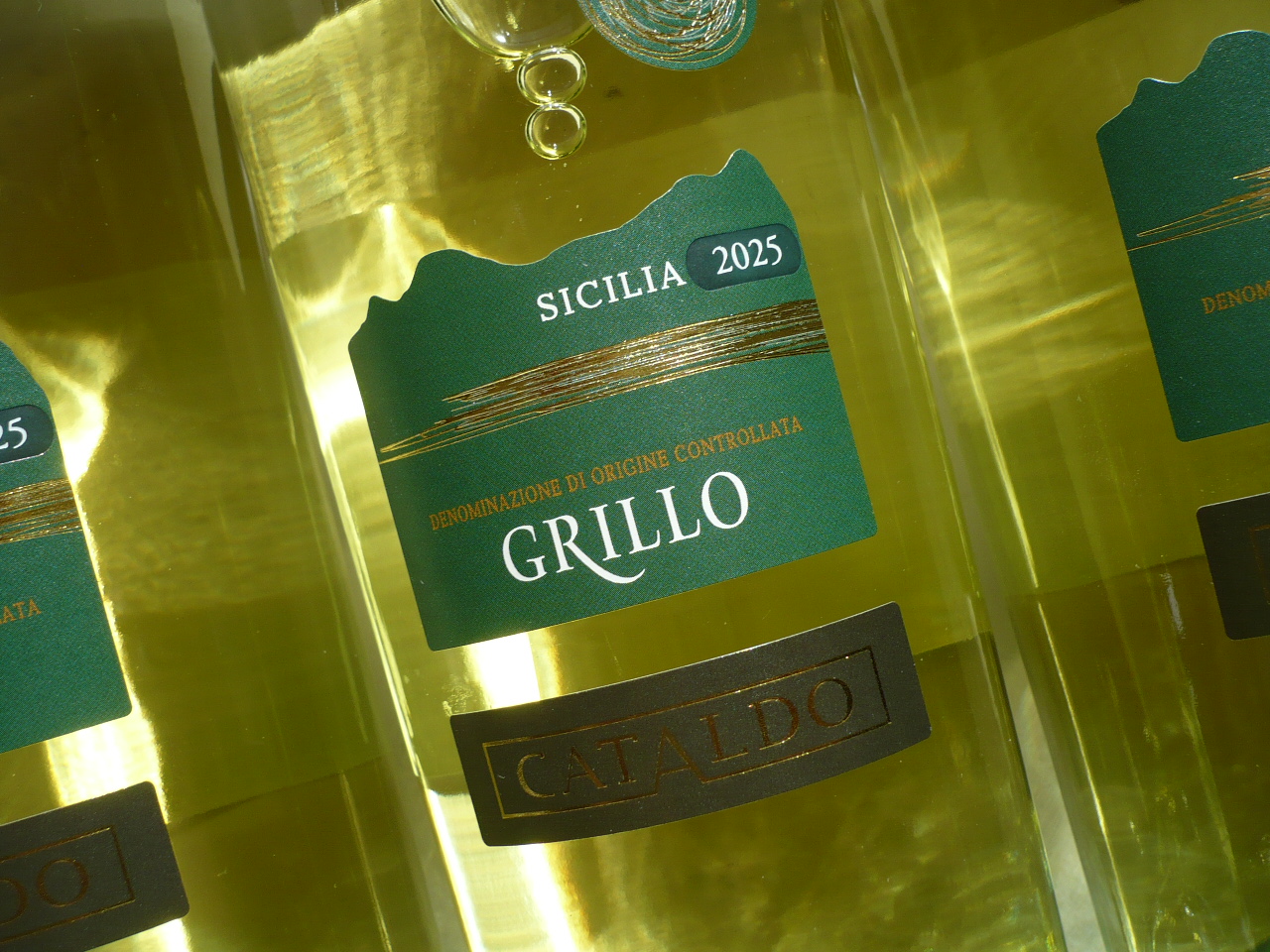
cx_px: 635
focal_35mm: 35
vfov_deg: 40.7
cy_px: 476
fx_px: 1284
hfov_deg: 52.6
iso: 100
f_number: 8
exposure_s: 1/160
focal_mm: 5.8
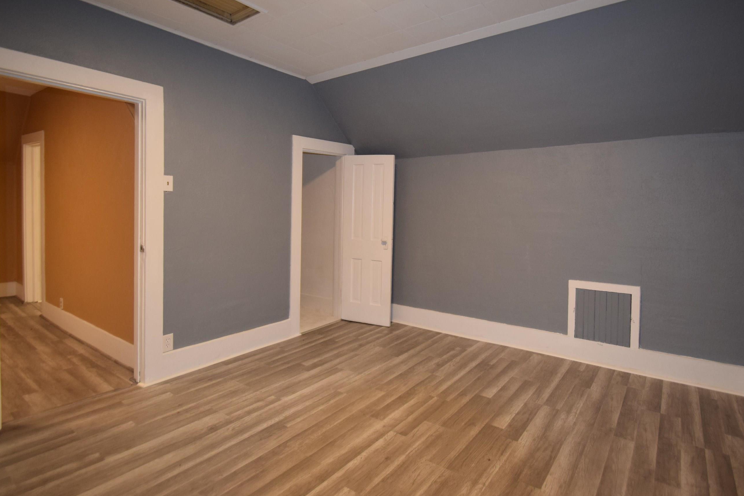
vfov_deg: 67.0
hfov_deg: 89.7
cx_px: 413
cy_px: 209
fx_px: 372
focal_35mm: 18
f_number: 4
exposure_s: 1/80
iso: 800
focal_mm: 10
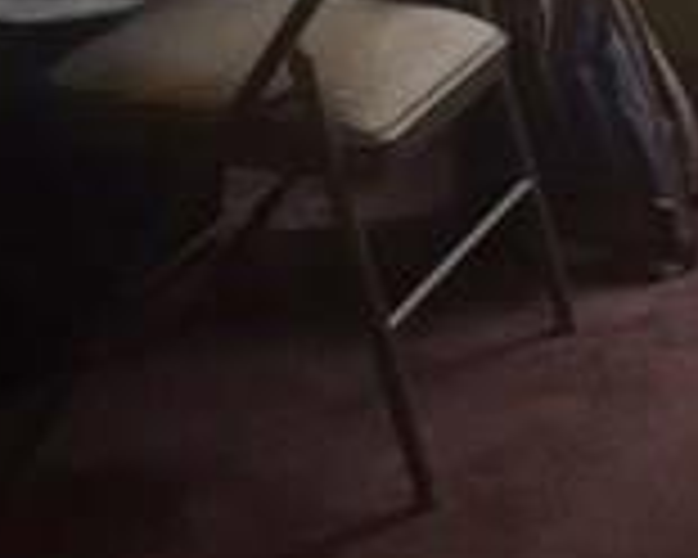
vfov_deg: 12.5
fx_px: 2417
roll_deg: -2.5
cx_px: 1153
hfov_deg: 14.8
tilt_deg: -11.0
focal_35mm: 117
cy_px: -310
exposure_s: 1/30
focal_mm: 4.15
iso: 64
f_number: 2.2
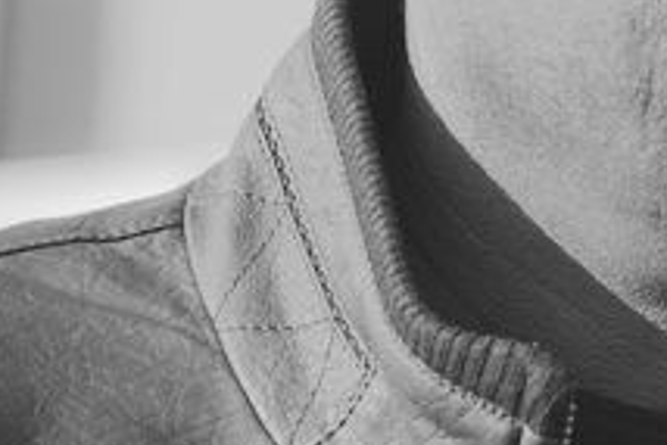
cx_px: 813
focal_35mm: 548
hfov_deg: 3.7
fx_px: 10166
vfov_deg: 2.5
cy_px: -100
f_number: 6.3
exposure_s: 1/800
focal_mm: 135
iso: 400
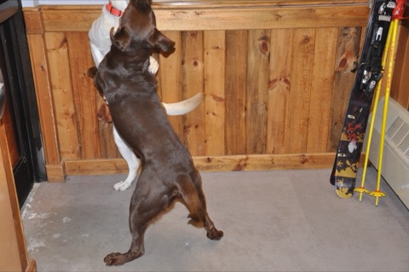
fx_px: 545
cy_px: 136
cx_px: 204
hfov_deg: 41.2
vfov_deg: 28.0
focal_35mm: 48
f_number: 4.2
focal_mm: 32
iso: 800
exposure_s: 1/60
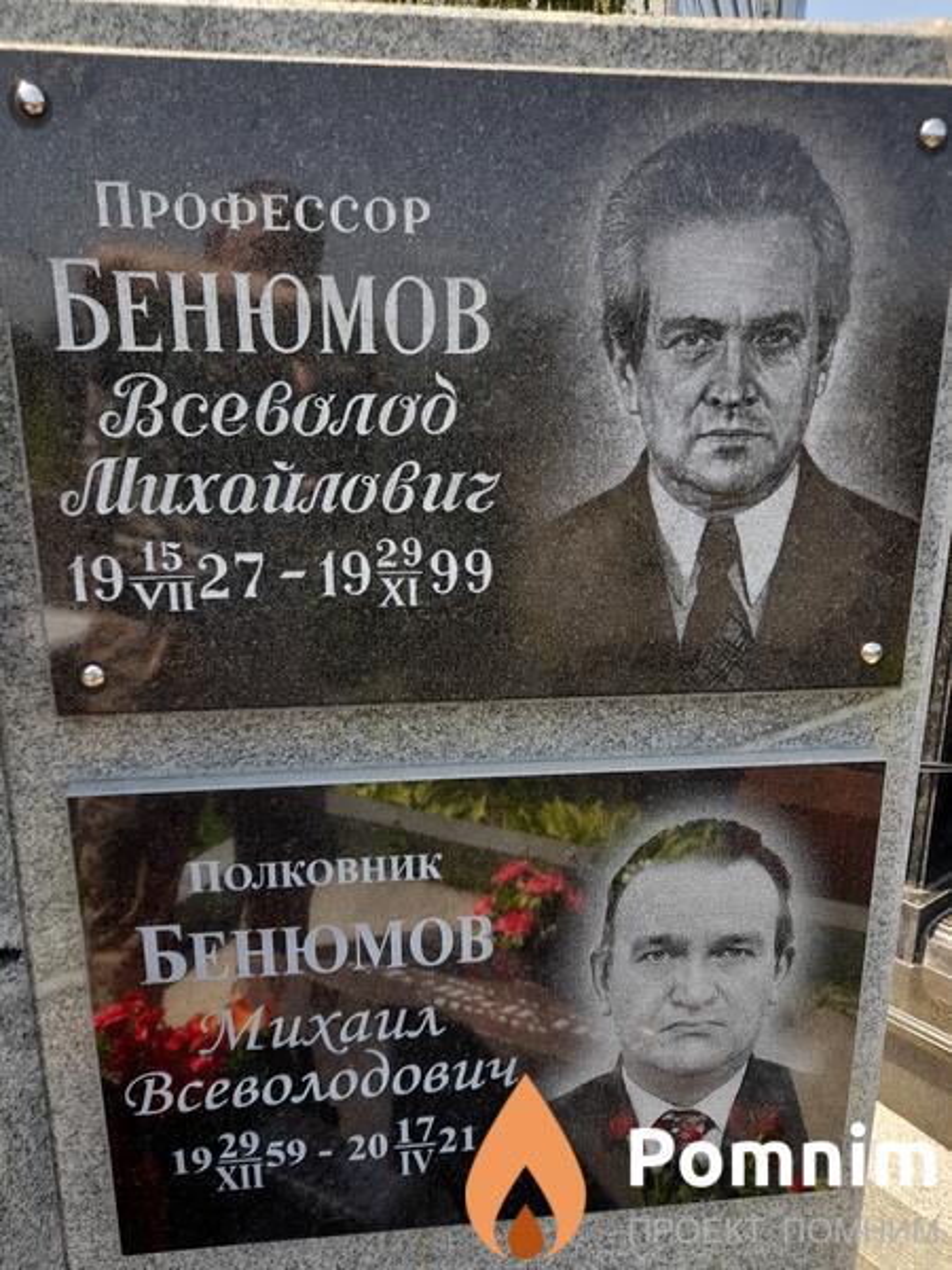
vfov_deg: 69.4
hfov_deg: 54.9
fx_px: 917
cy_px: 635
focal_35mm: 25
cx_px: 476
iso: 20
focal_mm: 4.6
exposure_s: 1/352
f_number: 2
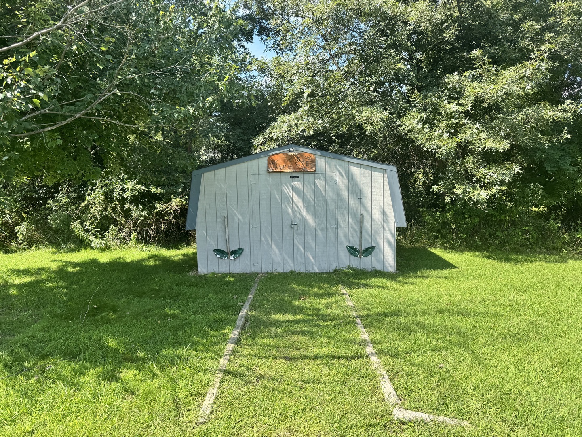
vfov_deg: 56.8
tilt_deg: -10.1
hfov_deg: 71.6
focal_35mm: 24
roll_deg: +0.7
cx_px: 291
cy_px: 218
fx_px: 404
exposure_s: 1/1261
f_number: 1.78
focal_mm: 6.76
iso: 80
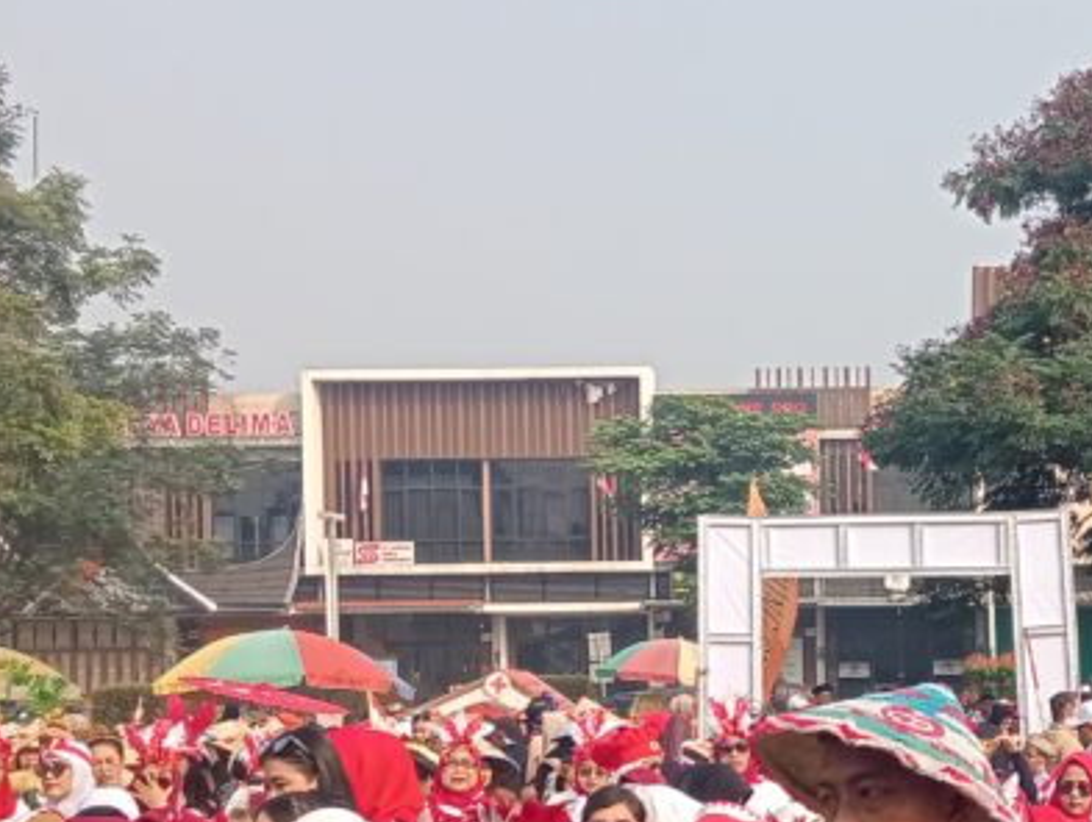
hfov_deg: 25.9
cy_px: 654
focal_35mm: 73
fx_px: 2306
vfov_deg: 20.0
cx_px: 950
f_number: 1.8
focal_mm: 3.98
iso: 100
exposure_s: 1/654
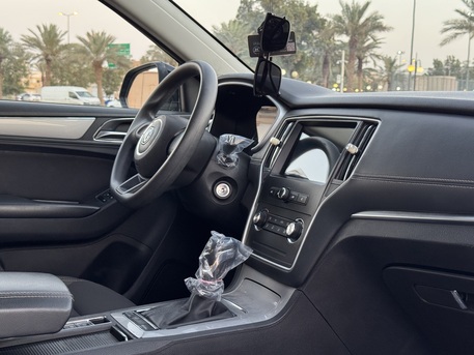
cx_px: 237
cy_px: 178
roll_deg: -1.1
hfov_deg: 39.6
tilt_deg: -7.1
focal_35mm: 48
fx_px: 657
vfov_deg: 30.3
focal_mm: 6.76
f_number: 1.78
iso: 250
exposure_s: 1/40
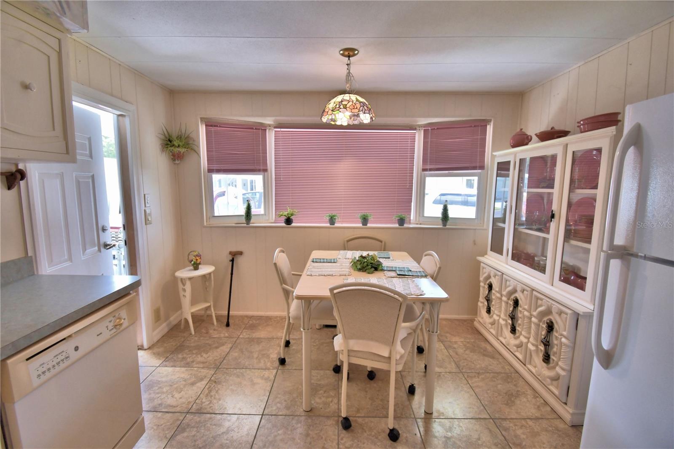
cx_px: 337
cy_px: 224
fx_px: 281
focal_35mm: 15
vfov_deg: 77.3
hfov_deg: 100.4
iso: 320
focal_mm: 10
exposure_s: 1/125
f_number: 4.5
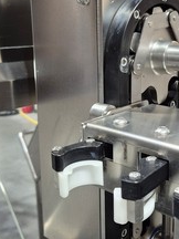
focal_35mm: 51
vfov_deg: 37.4
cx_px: 130
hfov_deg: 28.2
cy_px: 98
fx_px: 352
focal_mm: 5.4
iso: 400
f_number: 1.8
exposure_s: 1/100
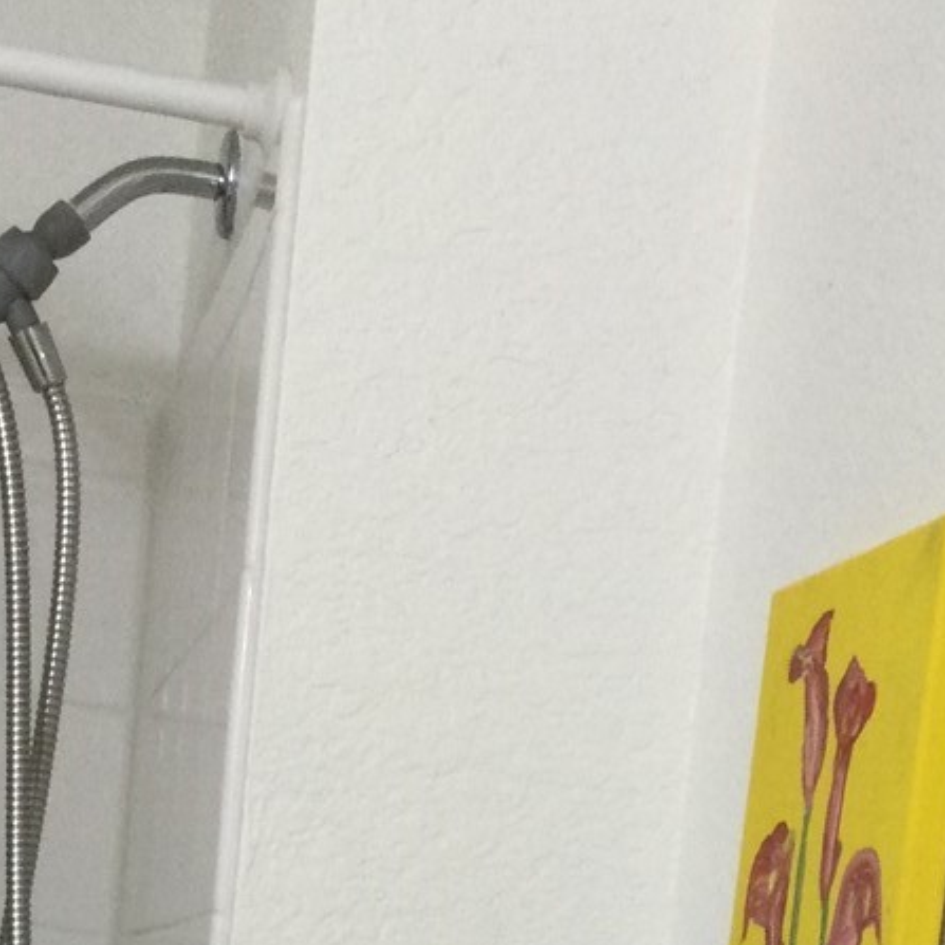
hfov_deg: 17.7
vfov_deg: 16.2
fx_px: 3027
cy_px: 1416
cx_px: 679
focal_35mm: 98
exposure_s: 1/30
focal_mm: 3.3
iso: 25
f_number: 2.4
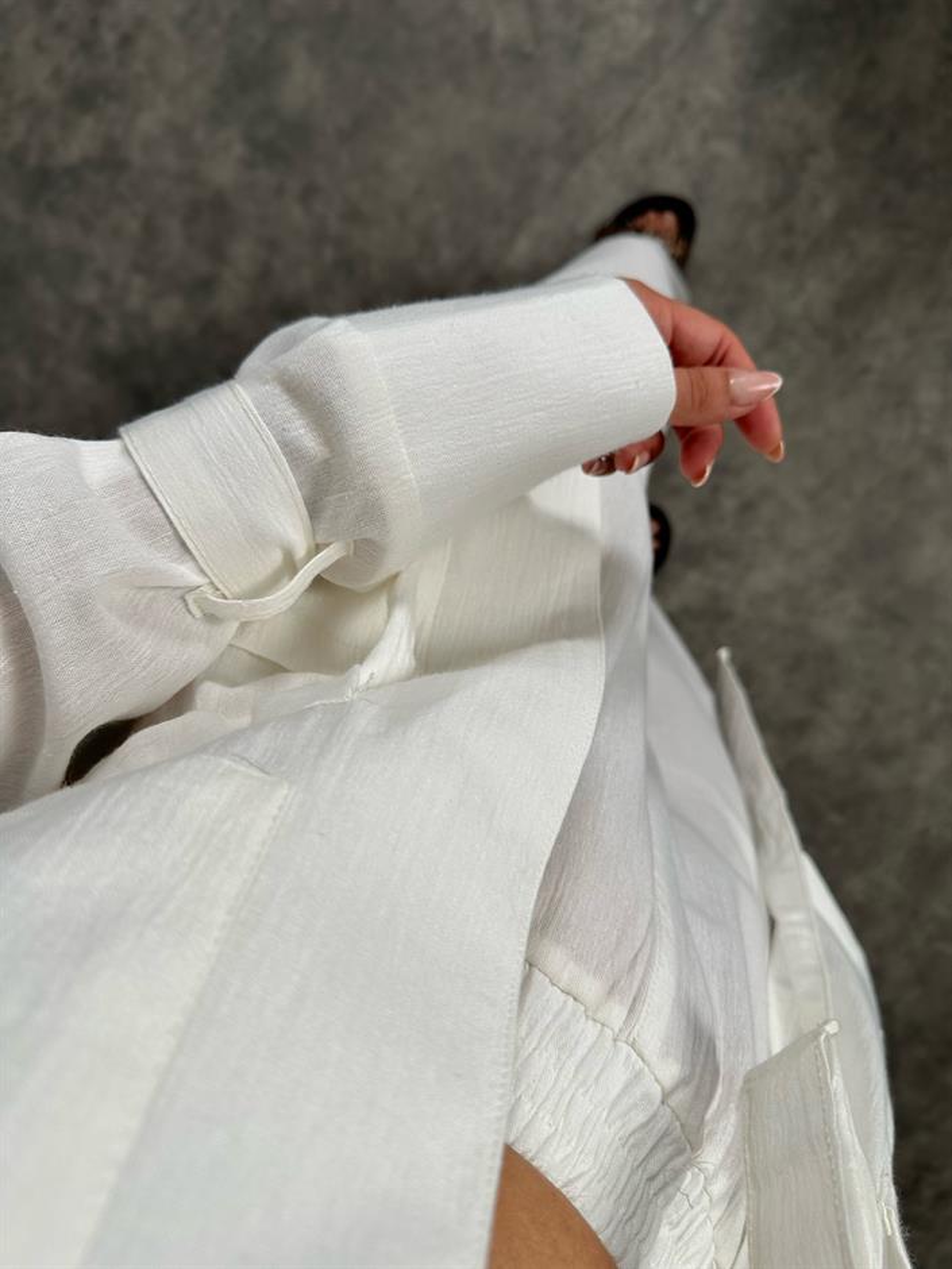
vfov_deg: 71.6
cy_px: 634
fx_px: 880
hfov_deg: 56.8
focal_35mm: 24
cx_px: 476
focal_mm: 6.86
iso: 64
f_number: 1.78
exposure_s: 1/227
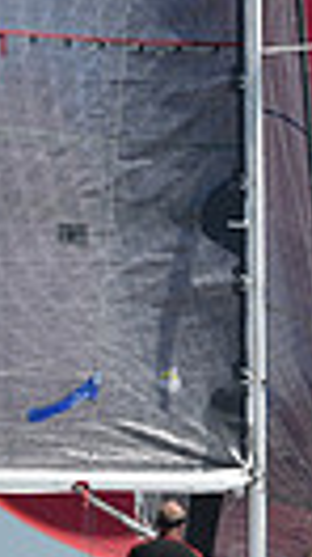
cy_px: -245
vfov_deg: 6.6
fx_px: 4748
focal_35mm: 322
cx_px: 217
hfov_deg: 3.8
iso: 250
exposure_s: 1/1250
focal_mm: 70
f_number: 8
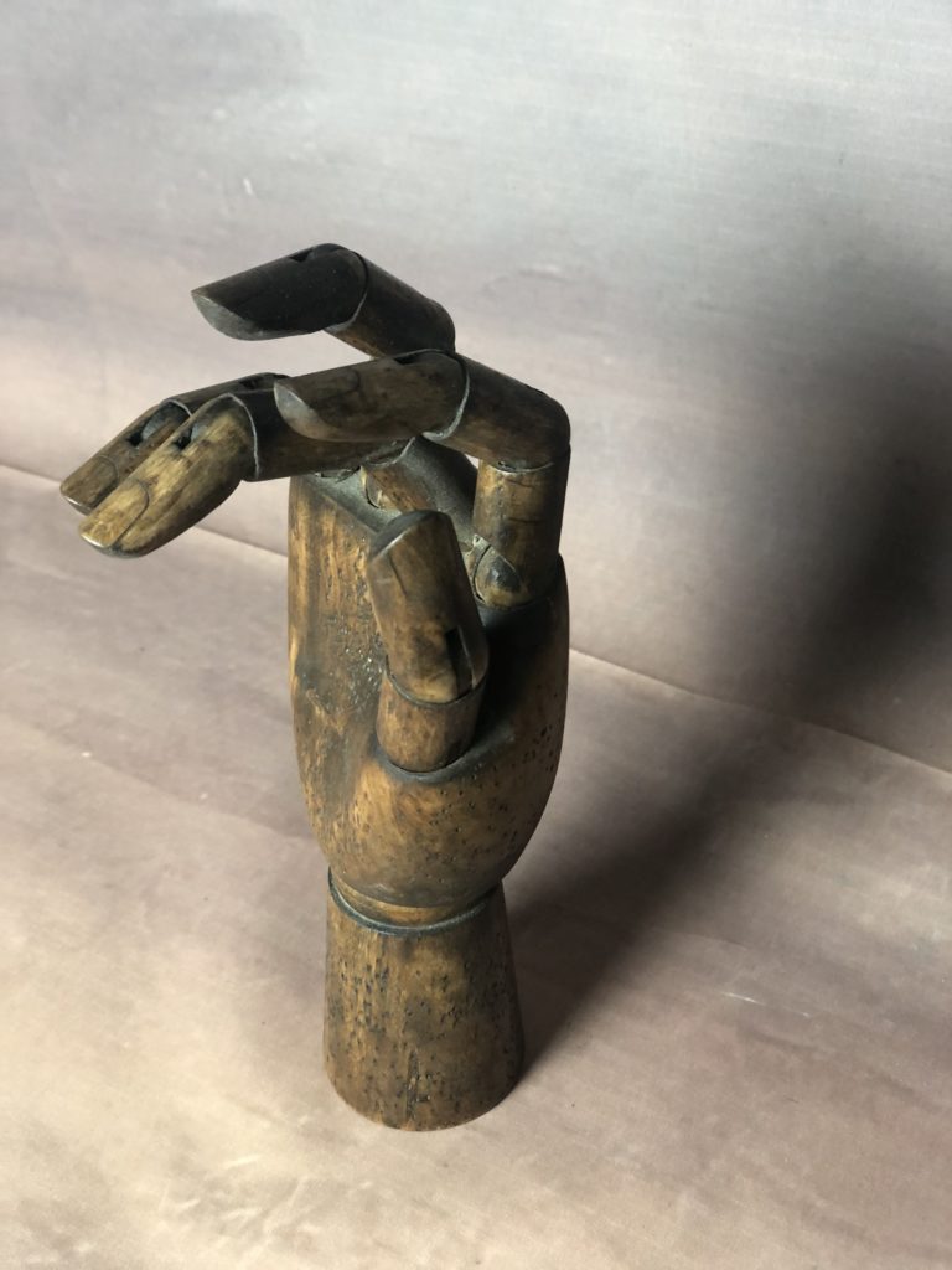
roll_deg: +0.6
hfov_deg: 28.0
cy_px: 635
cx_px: 476
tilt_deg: -37.9
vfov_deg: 36.8
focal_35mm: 52
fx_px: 1907
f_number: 2.4
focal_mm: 6
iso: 125
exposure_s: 1/33
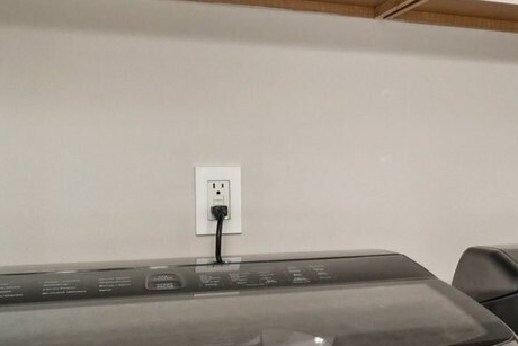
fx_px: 849
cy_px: 206
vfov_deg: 23.0
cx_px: 763
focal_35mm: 59
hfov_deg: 25.8
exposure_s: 1/13
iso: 1600
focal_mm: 16
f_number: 8
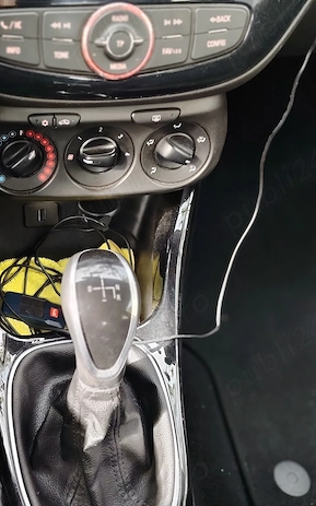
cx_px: 62
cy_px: 214
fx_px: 607
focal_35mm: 44
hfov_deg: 28.5
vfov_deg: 45.1
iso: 293
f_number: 4
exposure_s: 1/25
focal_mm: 5.25
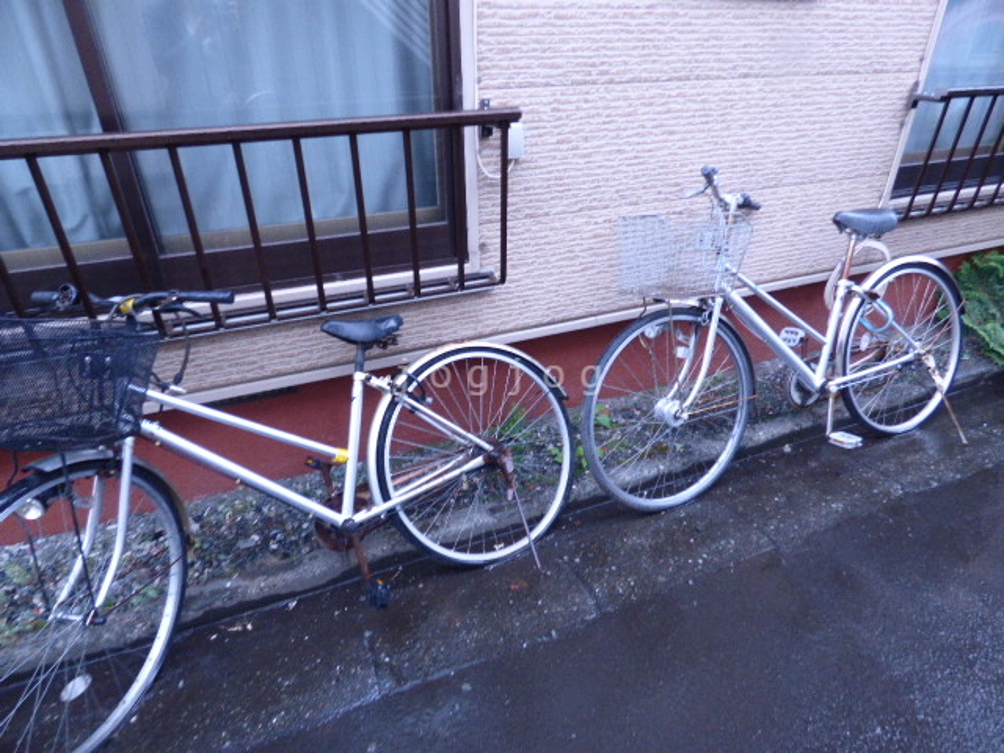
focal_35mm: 20
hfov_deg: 81.7
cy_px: 376
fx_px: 580
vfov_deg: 66.0
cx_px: 502
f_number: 2.8
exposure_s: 1/25
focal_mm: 3.58
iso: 400
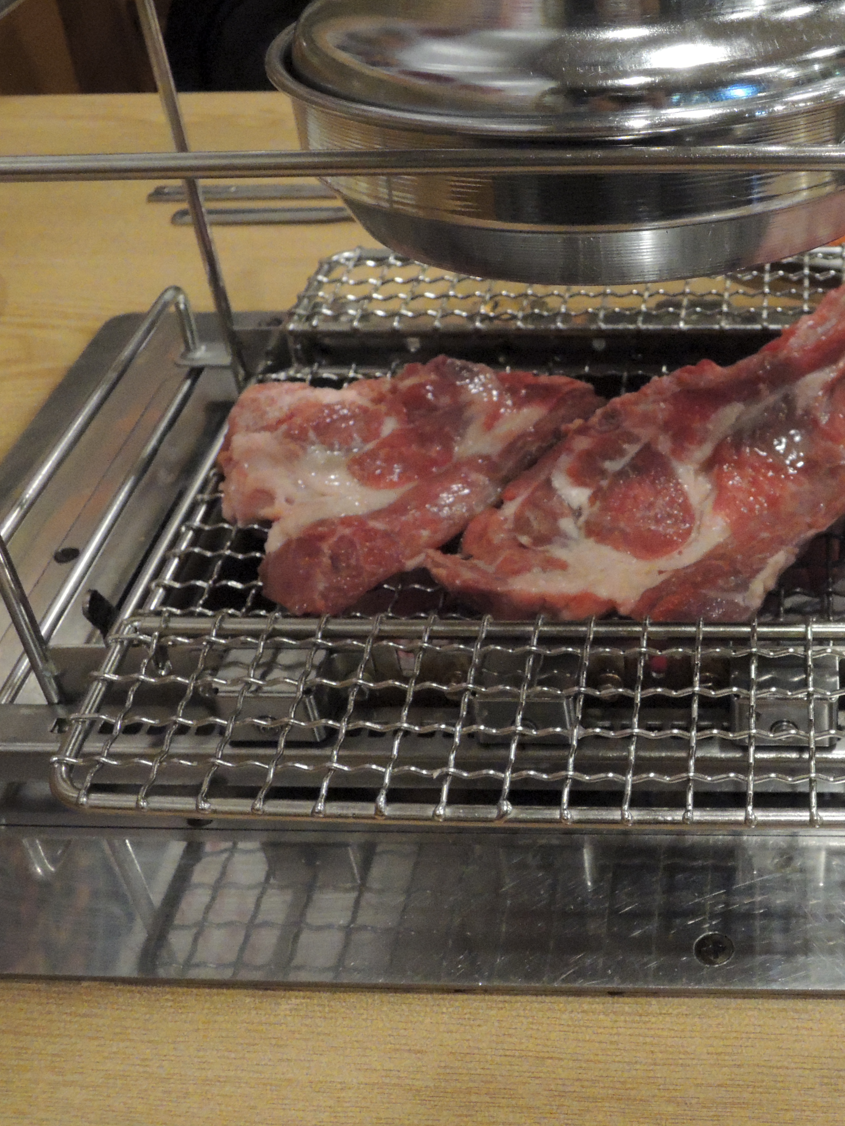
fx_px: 1529
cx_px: 753
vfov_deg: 40.4
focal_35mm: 47
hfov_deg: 29.7
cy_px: 561
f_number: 3.2
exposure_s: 1/160
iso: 1600
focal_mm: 6.3
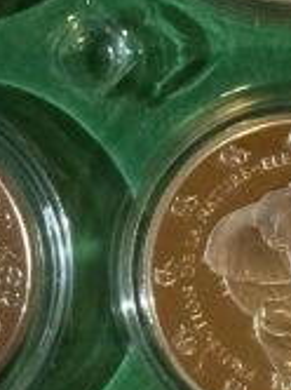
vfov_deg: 11.3
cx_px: 42
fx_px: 1967
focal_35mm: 175
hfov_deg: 8.4
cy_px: 317
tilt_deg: -88.2
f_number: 2.2
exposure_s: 1/30
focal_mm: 4.15
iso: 160
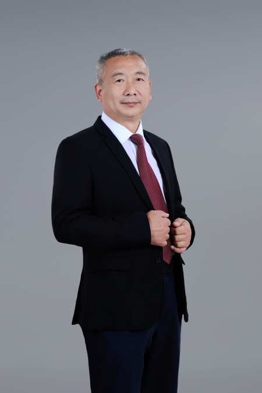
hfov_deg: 16.1
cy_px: 196
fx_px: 928
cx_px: 131
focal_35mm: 85
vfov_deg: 23.9
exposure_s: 1/125
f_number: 9
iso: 100
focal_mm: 85
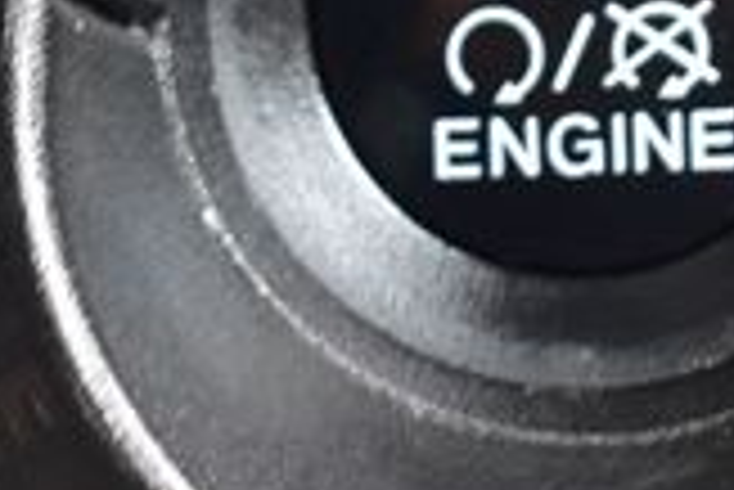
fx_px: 5755
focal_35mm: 282
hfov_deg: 7.3
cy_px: 72
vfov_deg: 4.9
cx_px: 540
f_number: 6.3
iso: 1250
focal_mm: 48
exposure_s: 1/15
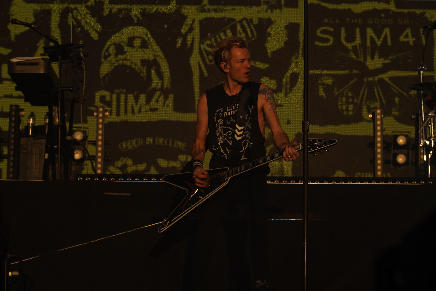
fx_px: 1272
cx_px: 218
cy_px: 146
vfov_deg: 13.0
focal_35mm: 105
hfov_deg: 19.5
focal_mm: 105
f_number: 8
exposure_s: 1/640
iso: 100
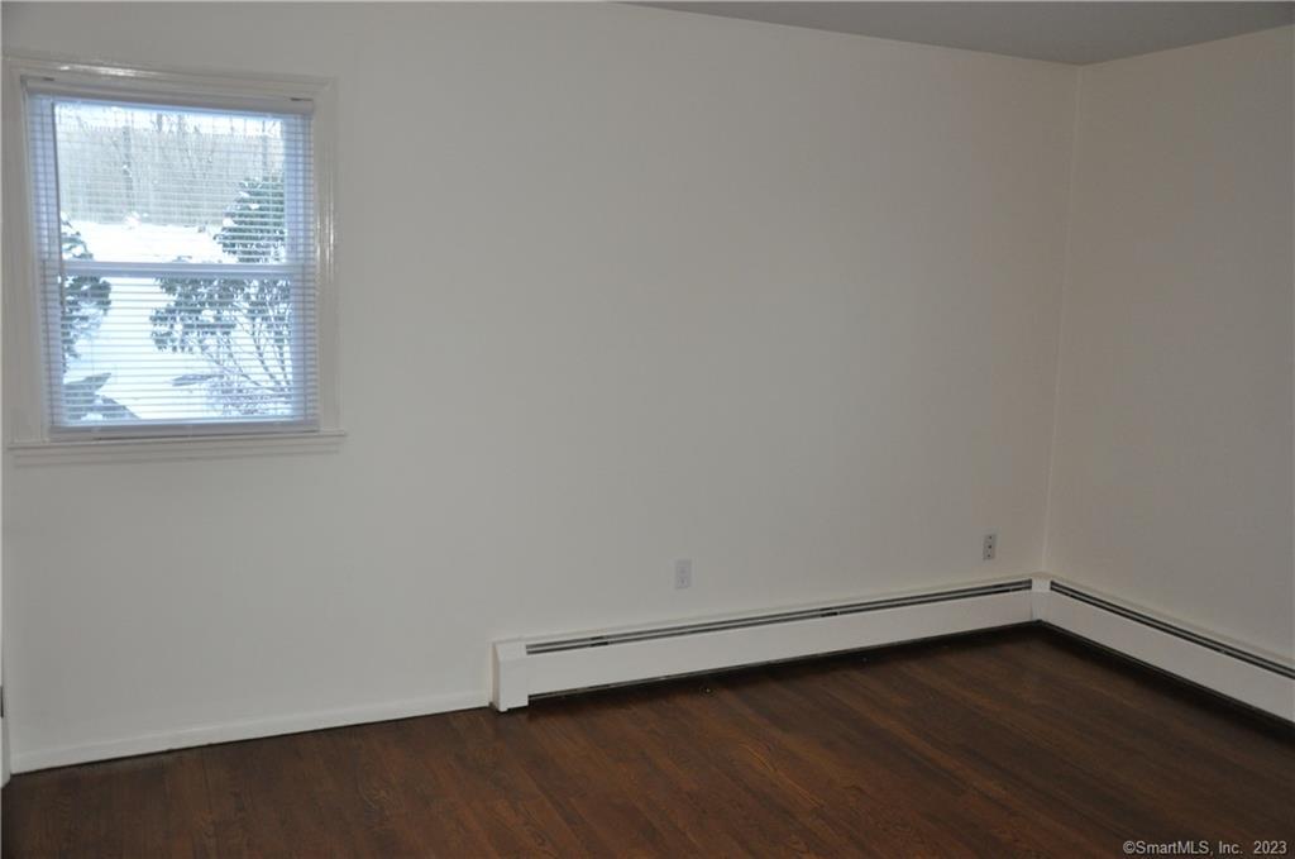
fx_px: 1131
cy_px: 430
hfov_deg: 59.6
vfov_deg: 41.6
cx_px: 648
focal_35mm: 32
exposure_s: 1/60
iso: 800
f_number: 3.8
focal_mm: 21
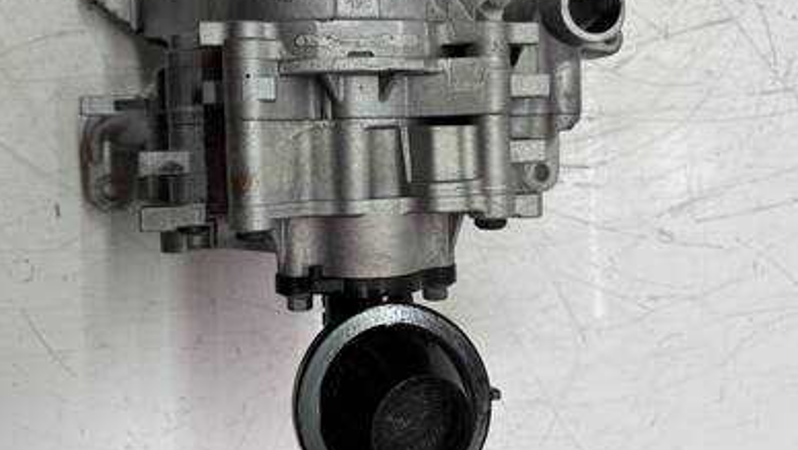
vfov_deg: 33.4
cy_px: 142
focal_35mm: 35
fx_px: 741
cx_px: 358
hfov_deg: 56.5
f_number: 1.6
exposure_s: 1/161
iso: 40
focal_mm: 5.96
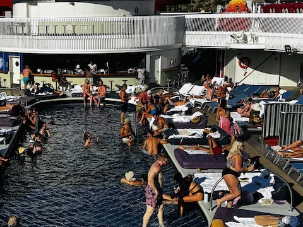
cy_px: 105
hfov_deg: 31.4
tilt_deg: -11.2
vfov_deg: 24.4
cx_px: 64
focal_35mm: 60
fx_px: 525
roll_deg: +1.1
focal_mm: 6.76
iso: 80
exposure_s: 1/7937
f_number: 1.78
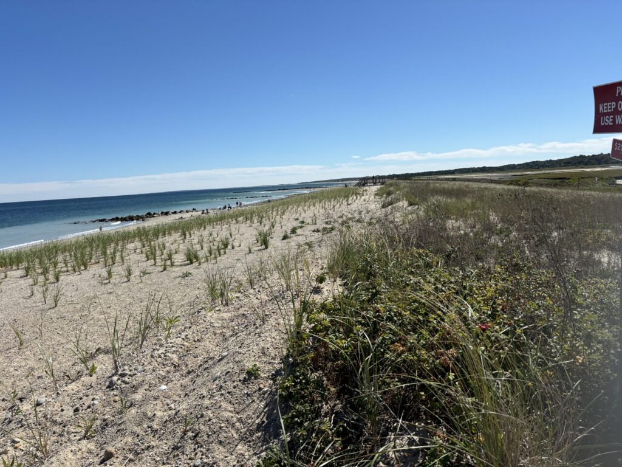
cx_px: 311
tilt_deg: -6.4
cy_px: 234
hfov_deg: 67.3
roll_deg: +3.2
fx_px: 467
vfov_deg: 53.1
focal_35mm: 26
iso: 50
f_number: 1.6
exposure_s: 1/5348
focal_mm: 5.96
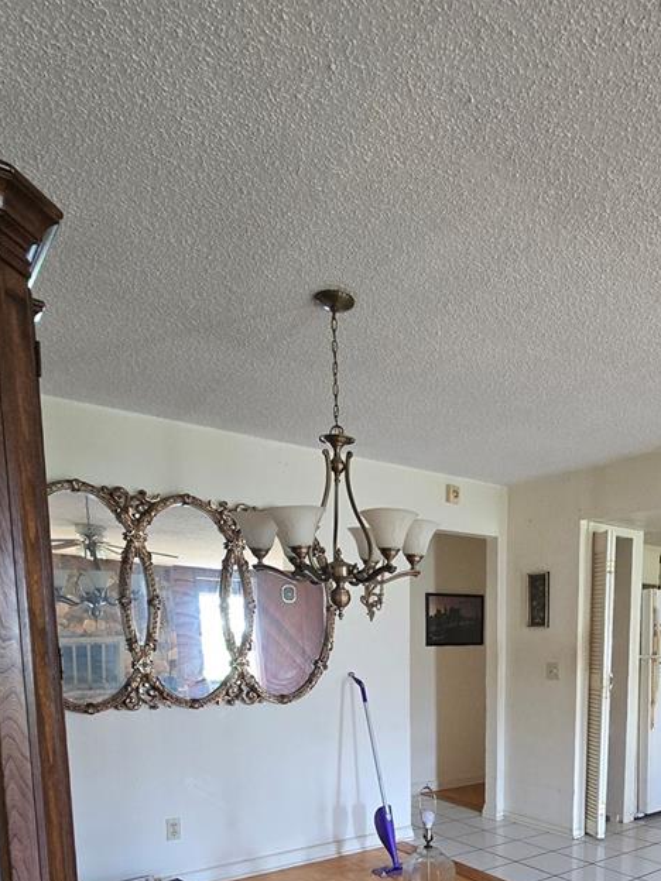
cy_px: 744
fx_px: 637
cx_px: 473
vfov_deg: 61.6
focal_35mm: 25
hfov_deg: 53.1
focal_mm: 2.2
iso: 1000
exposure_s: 1/60
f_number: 2.2
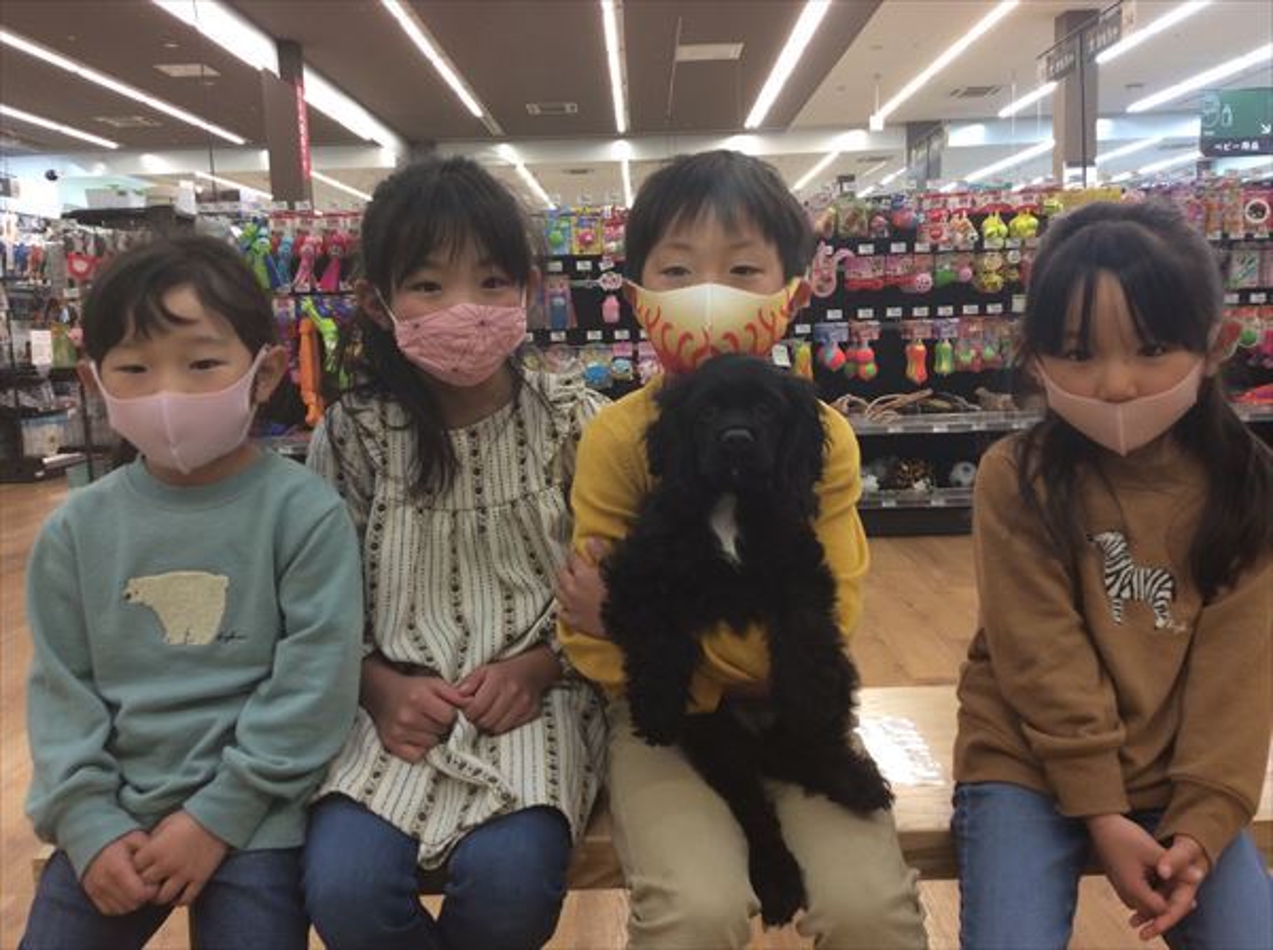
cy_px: 475
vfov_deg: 44.0
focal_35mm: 32
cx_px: 636
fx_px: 1175
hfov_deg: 56.9
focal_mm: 3.3
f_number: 2.4
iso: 50
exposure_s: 1/24
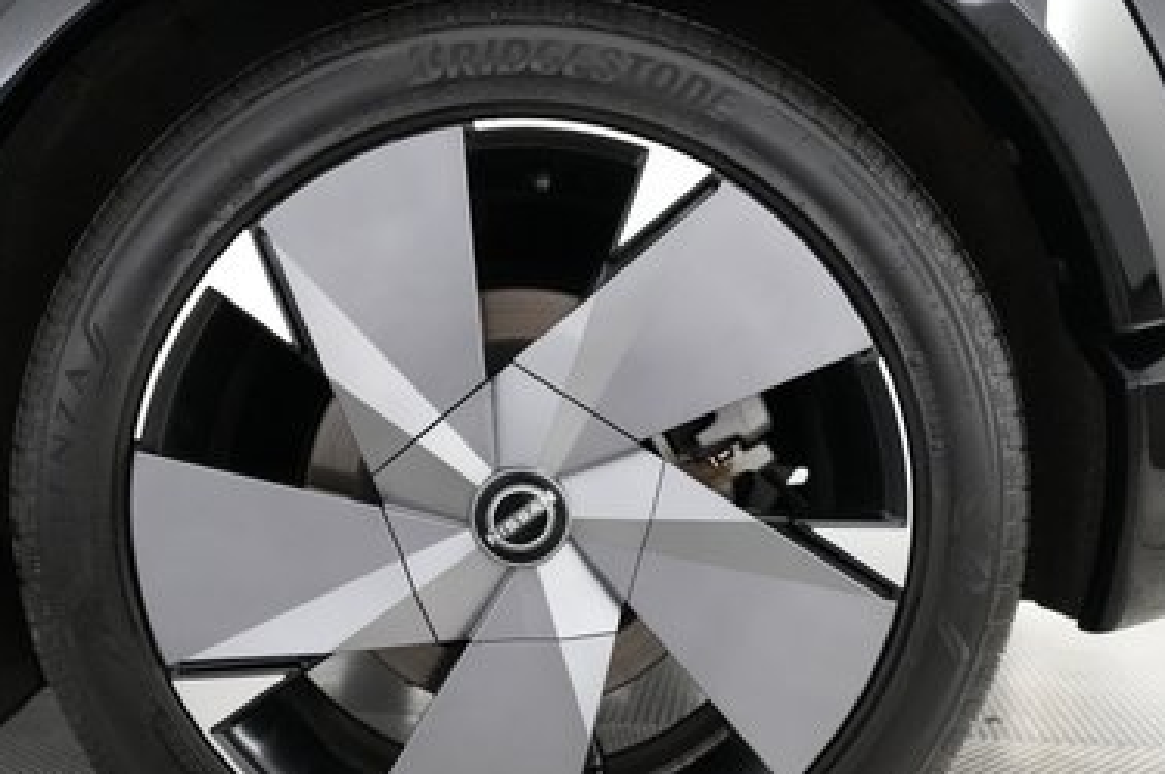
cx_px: 513
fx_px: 1325
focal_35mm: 41
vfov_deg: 32.3
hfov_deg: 47.4
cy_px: 513
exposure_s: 1/250
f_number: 2.8
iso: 6400
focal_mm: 24
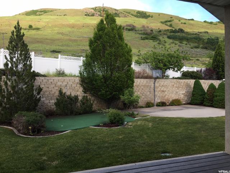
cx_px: 115
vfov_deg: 48.2
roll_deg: -0.4
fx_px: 193
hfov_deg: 61.7
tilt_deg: -0.3
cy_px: 86
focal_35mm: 29
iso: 25
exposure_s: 1/207
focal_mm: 4.15
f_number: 2.2
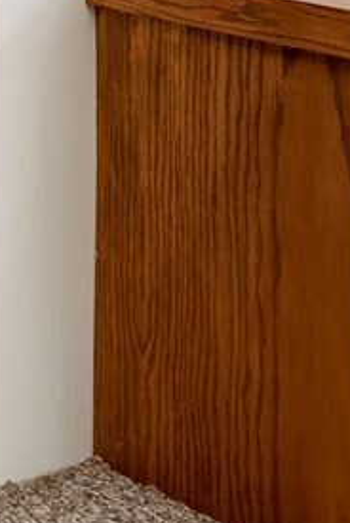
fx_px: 1702
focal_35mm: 117
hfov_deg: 9.6
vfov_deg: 16.7
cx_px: -638
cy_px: -123
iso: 100
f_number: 7.1
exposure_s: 1/3
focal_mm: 19
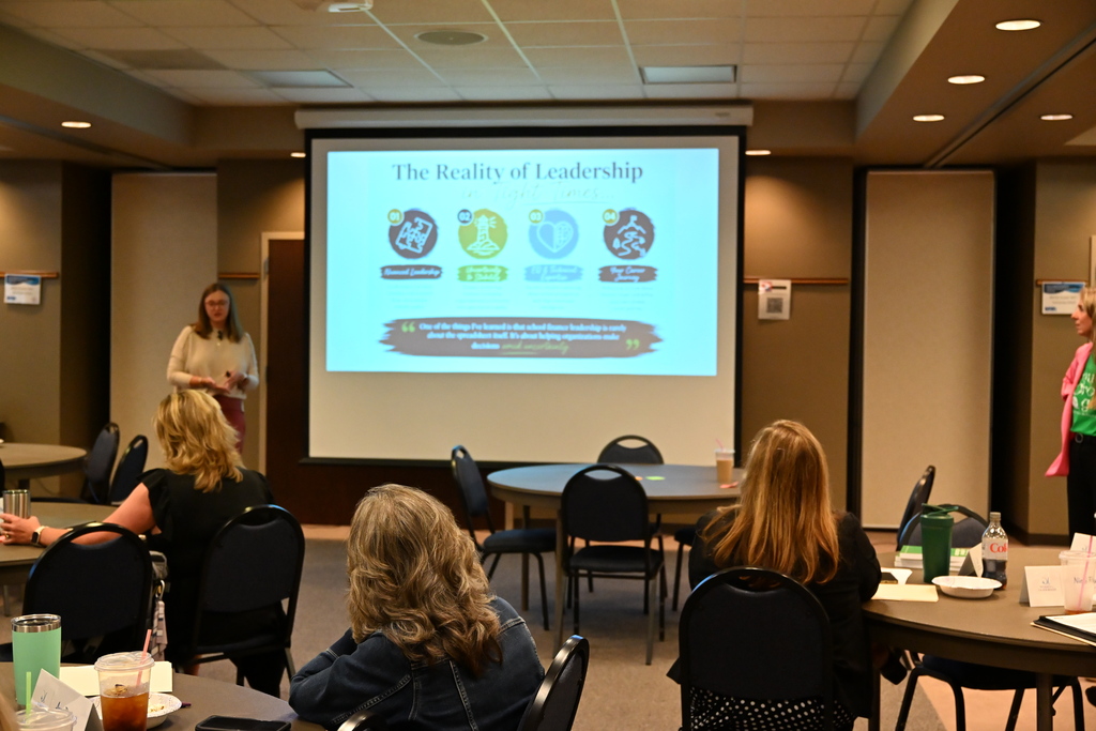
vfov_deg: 29.3
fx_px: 1401
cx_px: 548
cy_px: 366
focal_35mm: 46
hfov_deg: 42.7
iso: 7200
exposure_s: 1/250
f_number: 5
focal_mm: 46
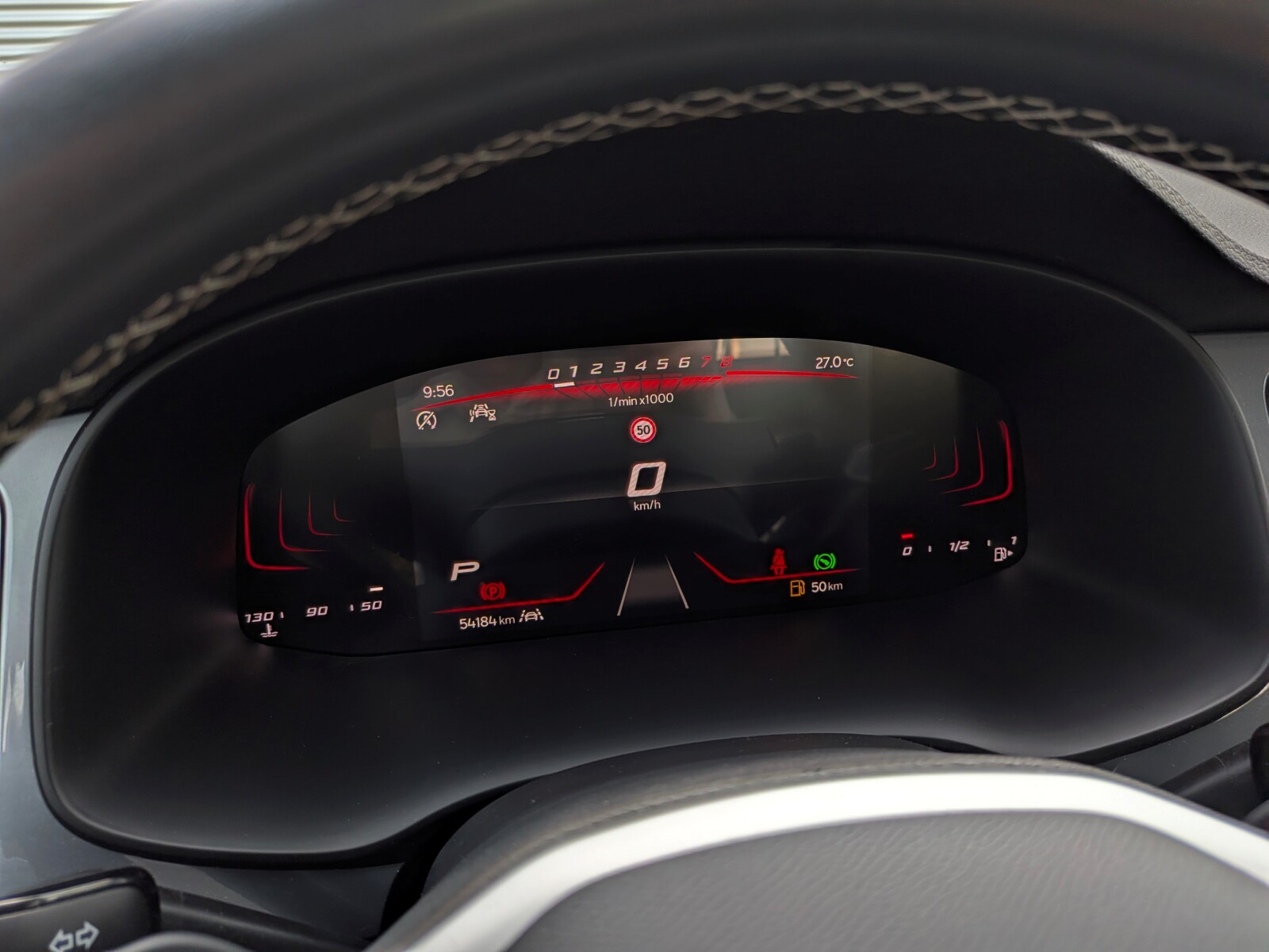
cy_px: 476
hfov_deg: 71.6
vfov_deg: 56.8
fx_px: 880
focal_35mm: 24
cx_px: 634
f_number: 1.7
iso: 30
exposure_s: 1/165
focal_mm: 4.53
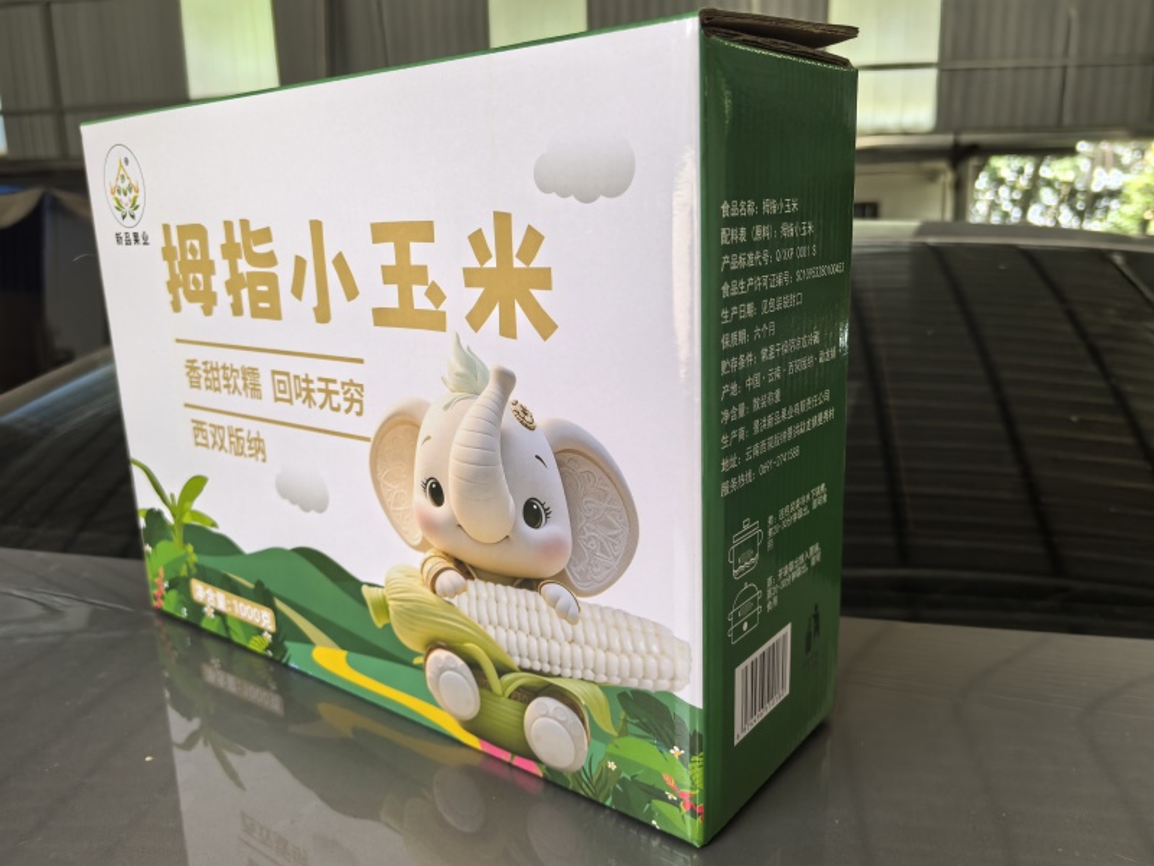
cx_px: 577
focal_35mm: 27
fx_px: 900
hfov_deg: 65.3
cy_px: 433
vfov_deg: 51.4
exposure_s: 1/161
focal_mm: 5.75
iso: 50
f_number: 2
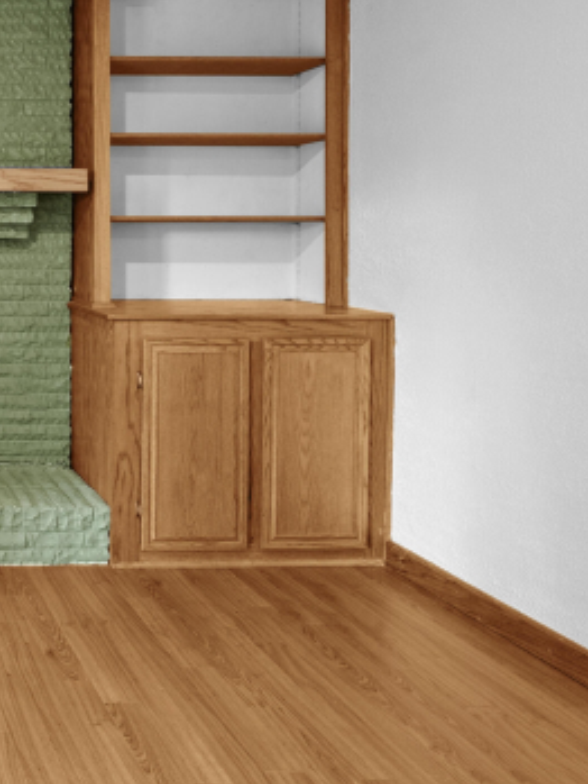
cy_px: 236
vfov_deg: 53.8
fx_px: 747
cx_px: -156
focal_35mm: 33
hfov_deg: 33.1
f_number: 11
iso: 2500
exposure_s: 1/1.25
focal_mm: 16
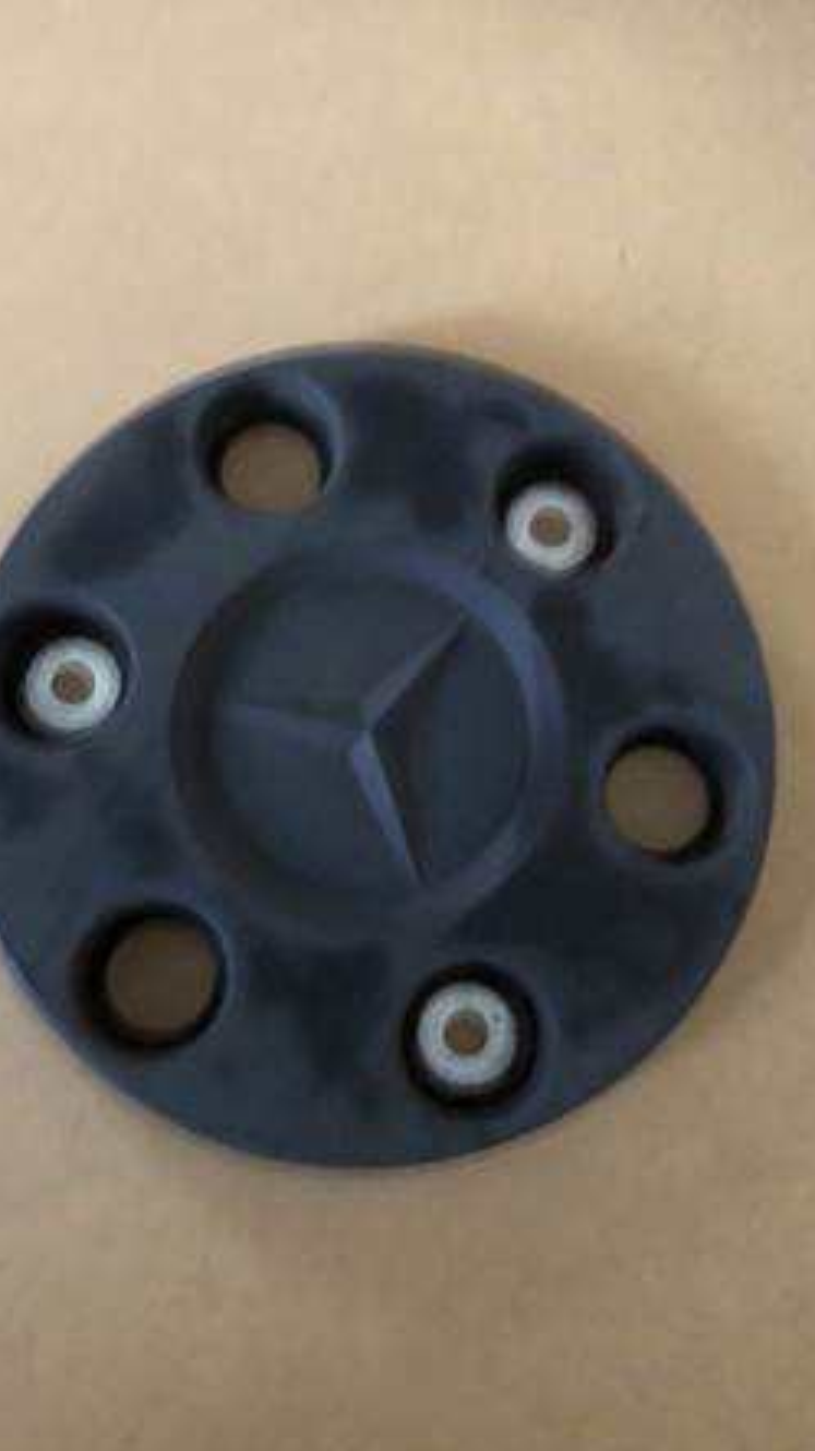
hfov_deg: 35.6
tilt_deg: -79.9
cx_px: 365
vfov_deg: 59.5
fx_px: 1269
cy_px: 704
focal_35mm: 33
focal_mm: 4
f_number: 1.8
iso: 160
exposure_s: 1/4
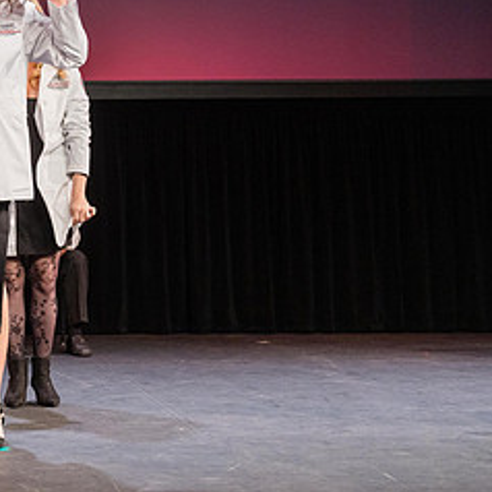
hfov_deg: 22.1
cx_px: -50
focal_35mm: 74
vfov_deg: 23.2
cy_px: 148
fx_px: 1190
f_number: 3.5
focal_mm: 35.7
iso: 1250
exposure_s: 1/320
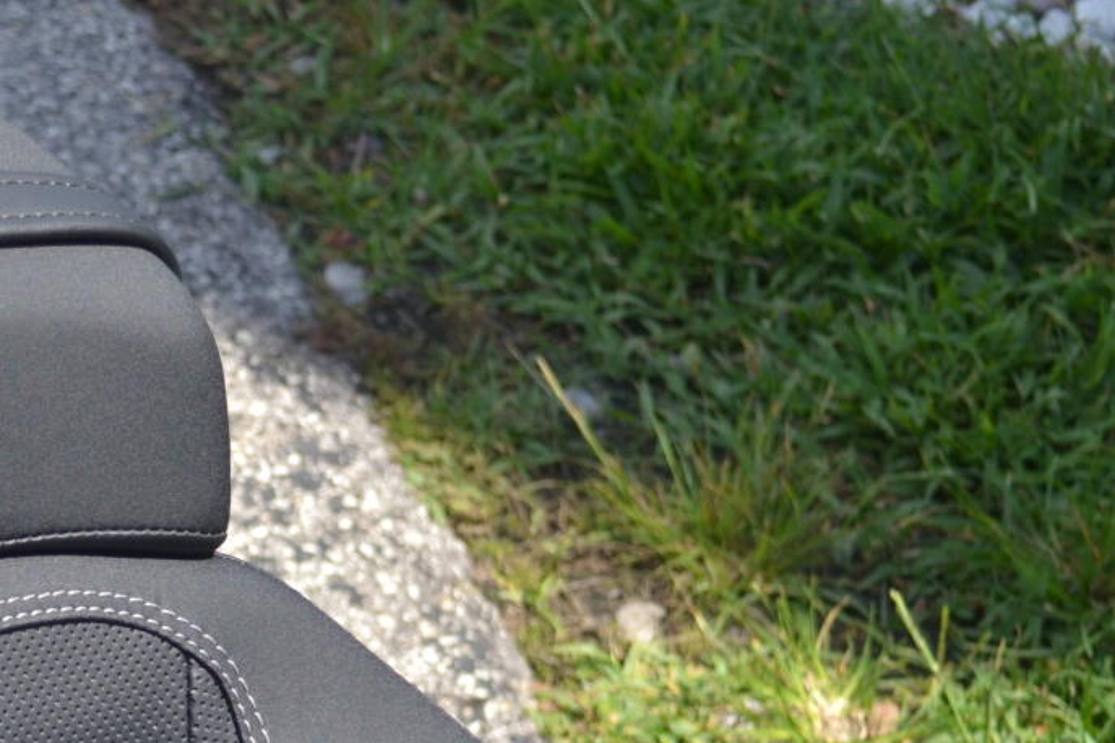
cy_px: 883
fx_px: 4057
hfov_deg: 15.3
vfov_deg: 10.3
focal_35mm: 131
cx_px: -78
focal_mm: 30
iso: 100
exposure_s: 1/320
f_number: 4.5
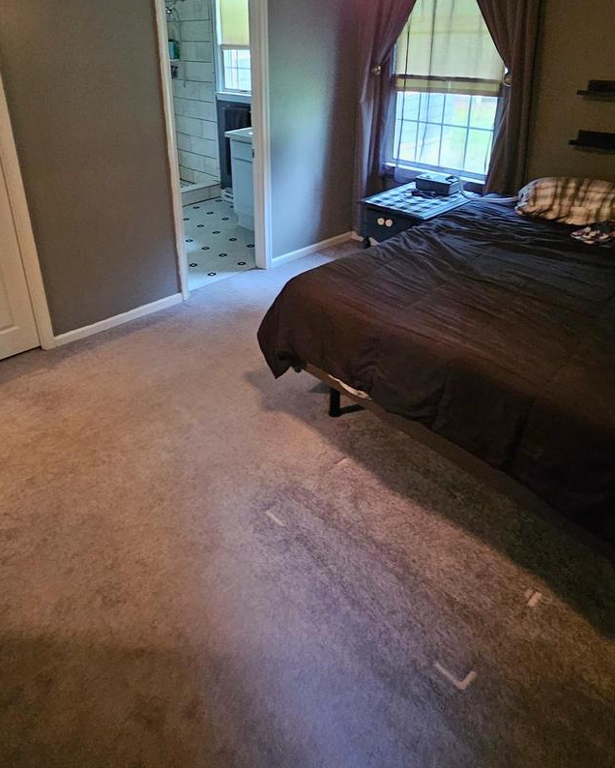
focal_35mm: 23
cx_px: 258
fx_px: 523
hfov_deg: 60.6
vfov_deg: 71.1
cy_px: 278
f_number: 2.2
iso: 1000
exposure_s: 1/24
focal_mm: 2.2
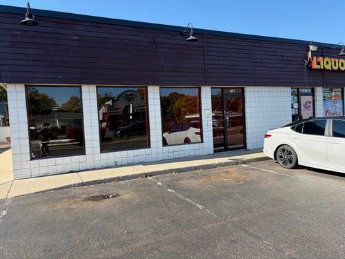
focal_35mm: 26
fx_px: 259
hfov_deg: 67.3
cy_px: 130
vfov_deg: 53.1
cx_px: 172
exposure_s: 1/1420
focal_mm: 5.96
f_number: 1.6
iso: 50
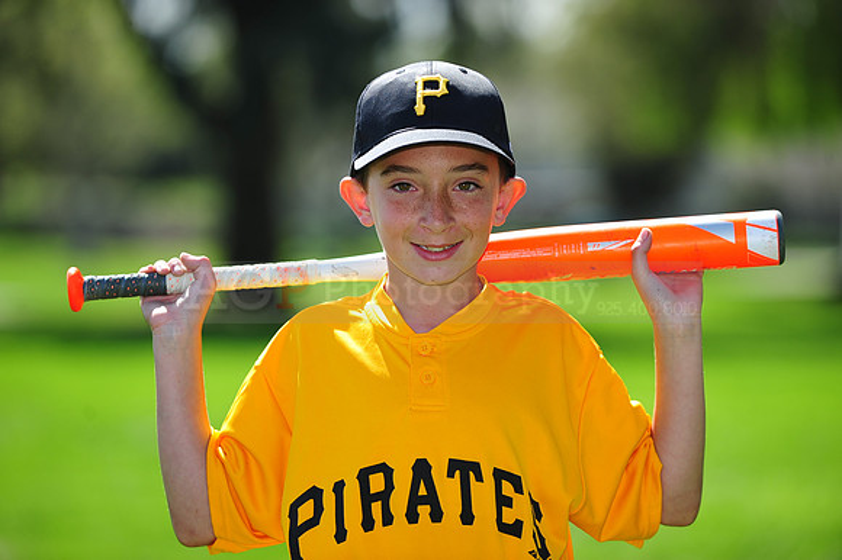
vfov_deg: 6.9
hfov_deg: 10.3
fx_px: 4675
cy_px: 280
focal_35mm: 200
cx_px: 421
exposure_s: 1/800
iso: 200
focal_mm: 200
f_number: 4.5
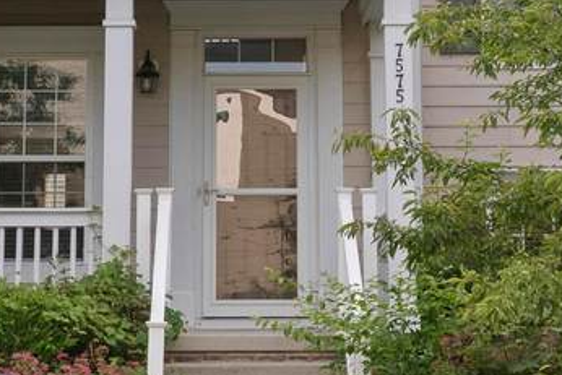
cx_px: 266
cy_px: -62
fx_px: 1733
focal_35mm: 111
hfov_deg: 18.4
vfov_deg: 12.1
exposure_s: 1/640
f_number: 8
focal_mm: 30
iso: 640
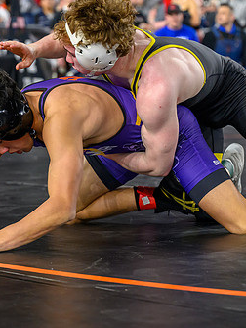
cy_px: 180
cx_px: 127
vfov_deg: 14.2
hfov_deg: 10.7
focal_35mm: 139
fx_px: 1315
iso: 2500
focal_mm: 70
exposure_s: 1/800
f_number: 2.8
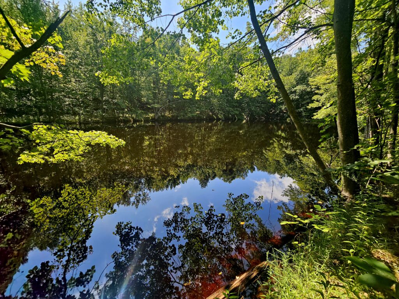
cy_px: 150
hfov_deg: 106.2
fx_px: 150
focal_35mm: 13
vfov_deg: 89.9
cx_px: 200
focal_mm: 2.2
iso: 50
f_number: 2.2
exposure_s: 1/476
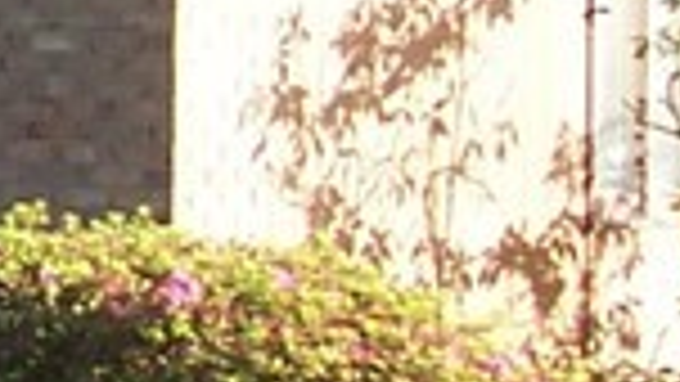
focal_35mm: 274
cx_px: -1423
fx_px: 4941
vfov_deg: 4.4
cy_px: -274
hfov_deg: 7.0
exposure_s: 1/180
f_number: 2.8
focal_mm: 5.6
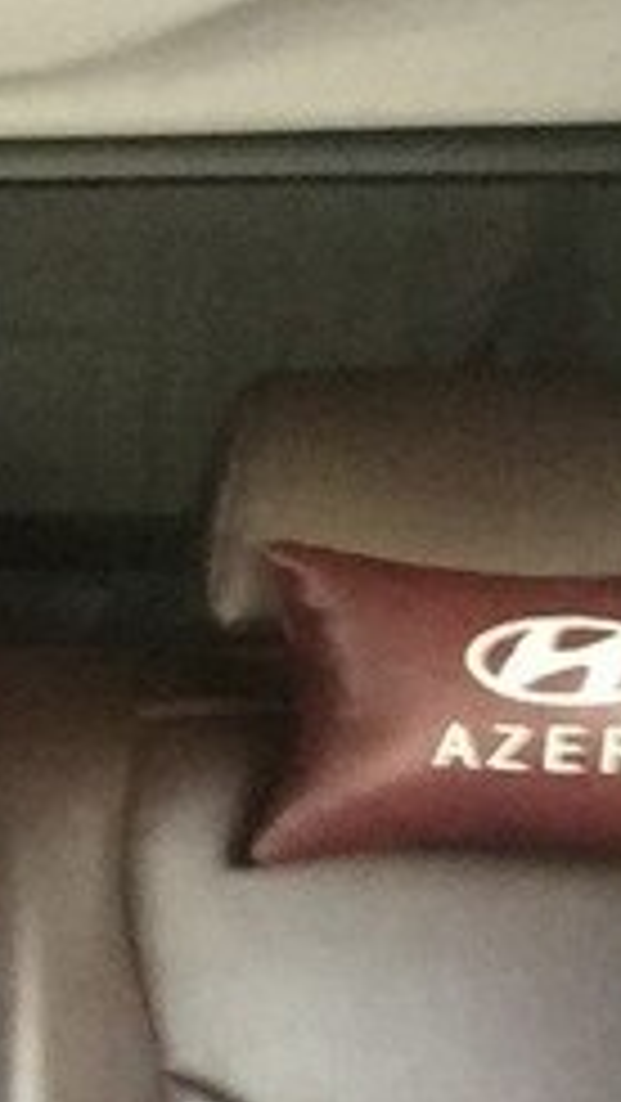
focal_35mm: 91
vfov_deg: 22.7
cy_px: 1037
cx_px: -572
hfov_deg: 12.0
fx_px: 2661
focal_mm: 2.65
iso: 320
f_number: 2.2
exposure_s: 1/20
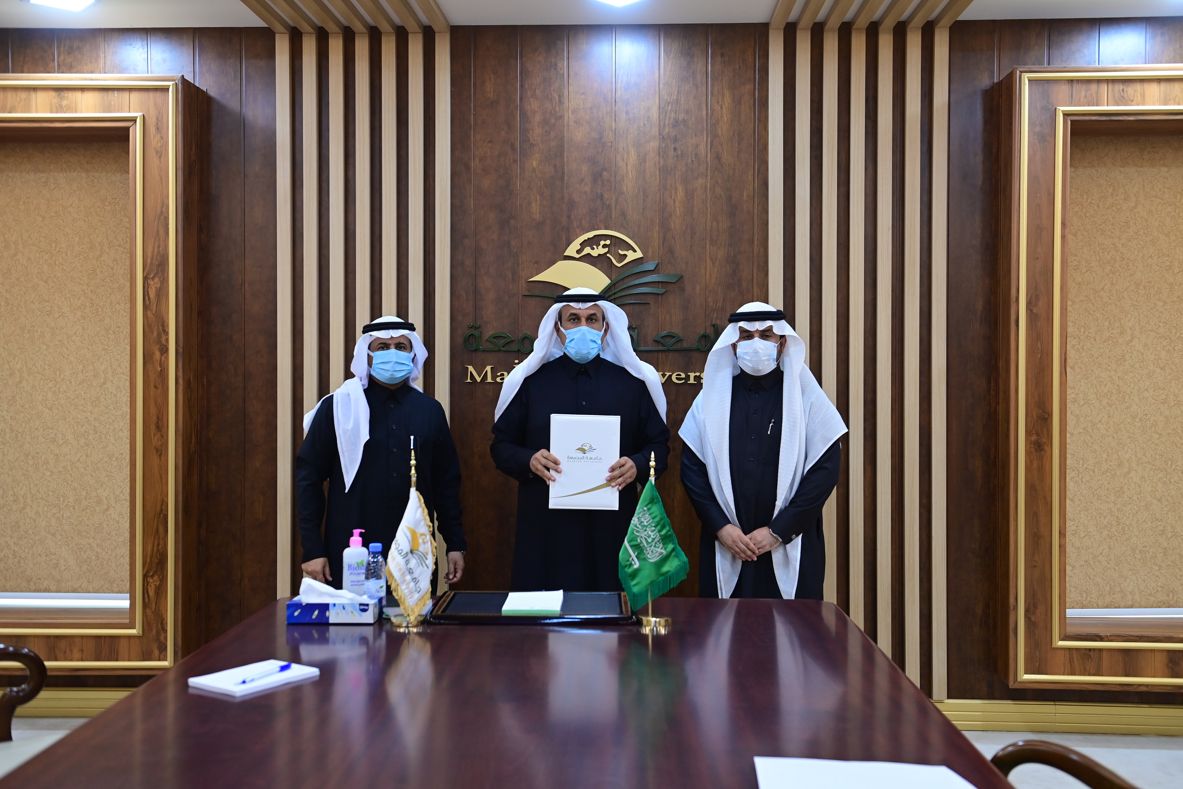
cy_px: 394
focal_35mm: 36
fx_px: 1183
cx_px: 592
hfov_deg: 53.1
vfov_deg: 36.9
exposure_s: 1/125
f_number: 3.5
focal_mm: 36
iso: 1600
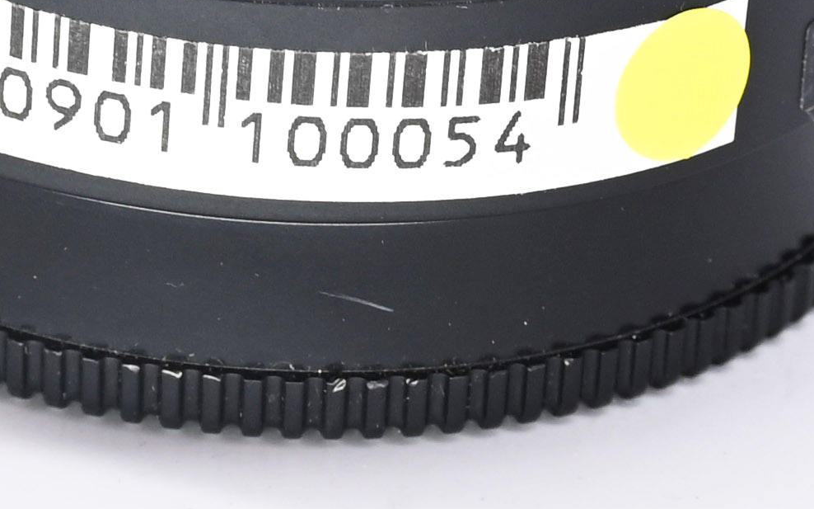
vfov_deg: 4.0
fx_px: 7297
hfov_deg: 6.4
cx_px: 368
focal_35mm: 329
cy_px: 108
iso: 500
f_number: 9
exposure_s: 1/160
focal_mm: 54
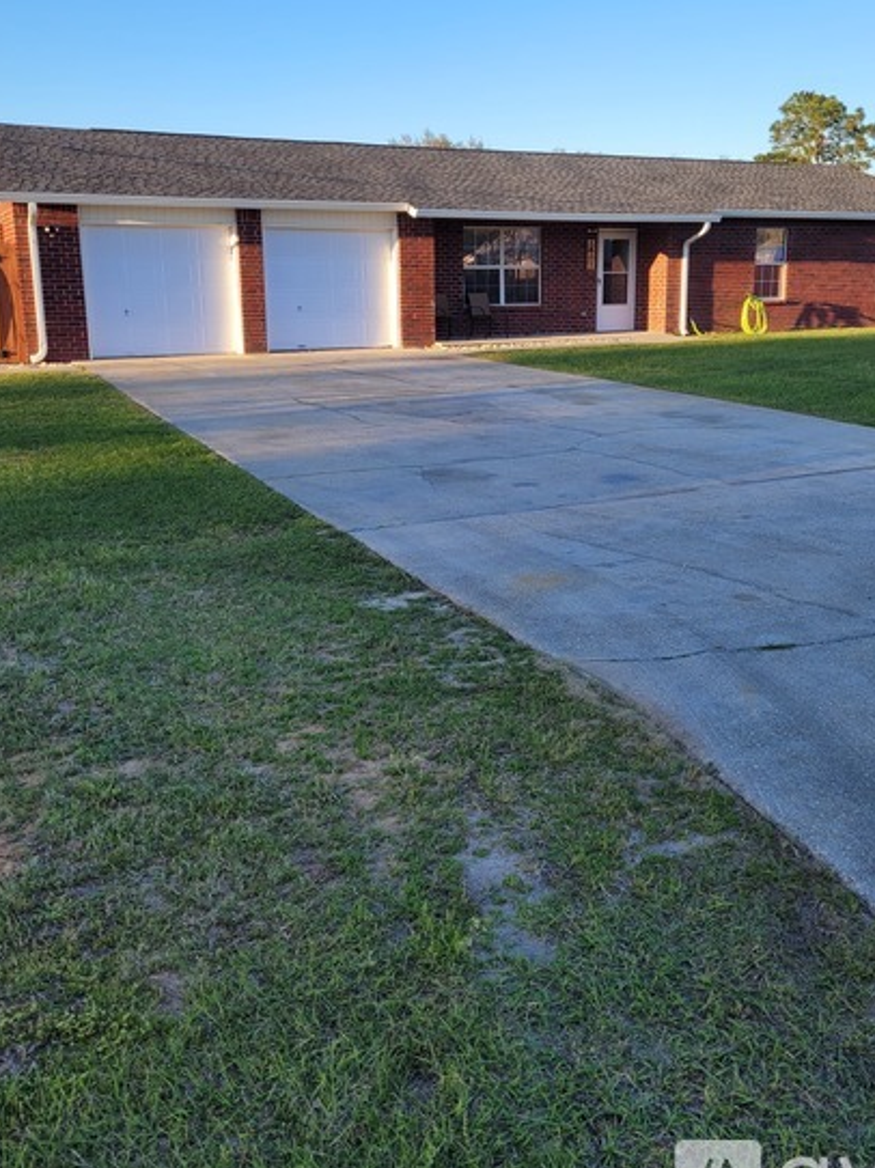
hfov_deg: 44.1
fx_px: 1079
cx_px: 485
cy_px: 507
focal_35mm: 32
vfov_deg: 56.7
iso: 40
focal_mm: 5.4
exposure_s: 1/525
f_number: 1.8
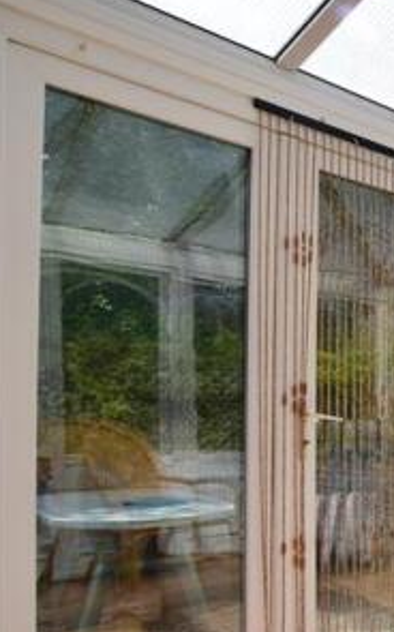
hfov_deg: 22.7
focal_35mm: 34
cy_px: 406
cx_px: 696
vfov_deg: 55.9
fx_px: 585
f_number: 10
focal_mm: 10
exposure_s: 1/400
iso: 400
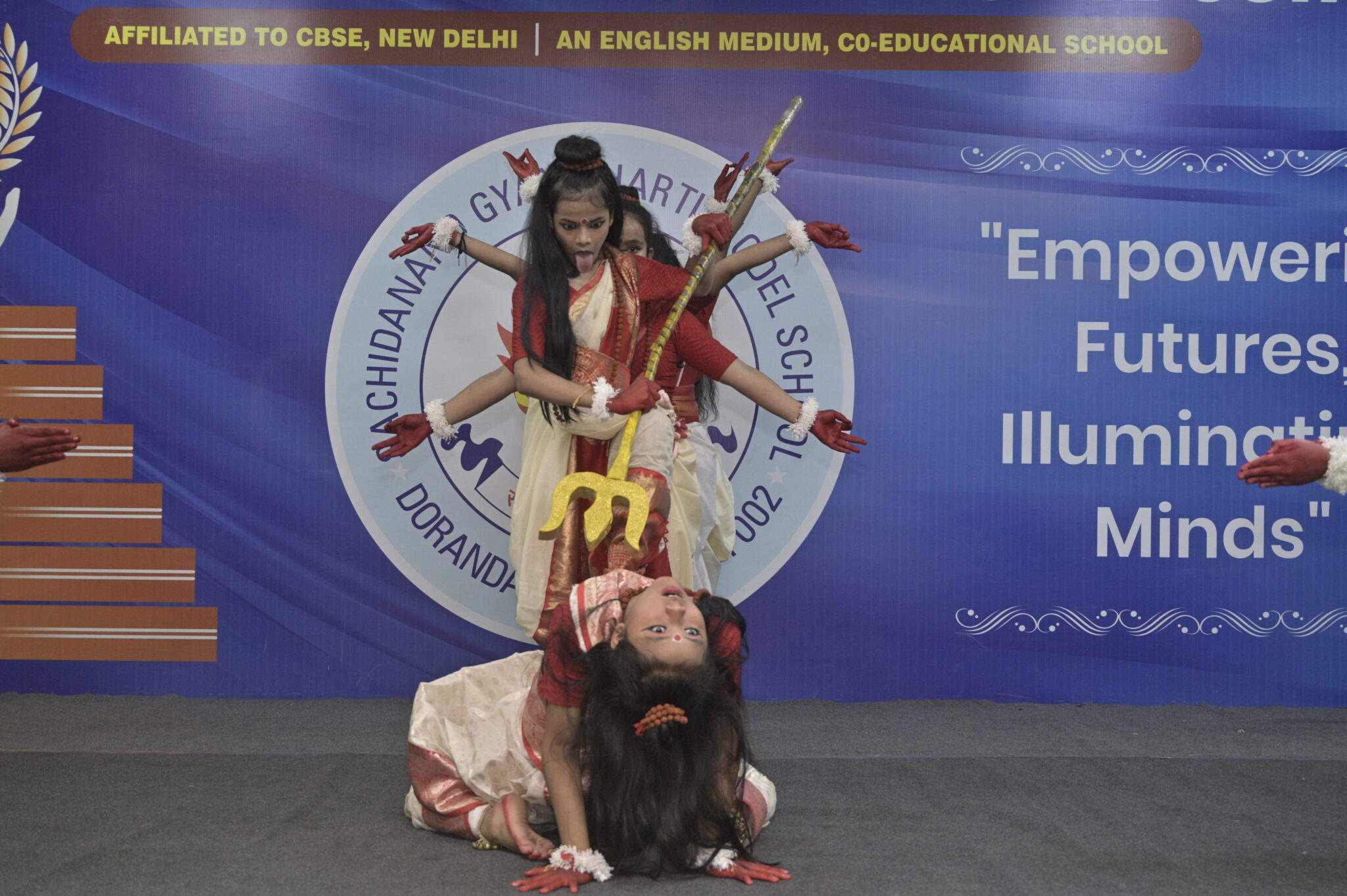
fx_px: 1683
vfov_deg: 29.8
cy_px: 448
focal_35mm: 45
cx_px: 674
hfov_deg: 43.6
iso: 1250
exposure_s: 1/250
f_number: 4
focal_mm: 45
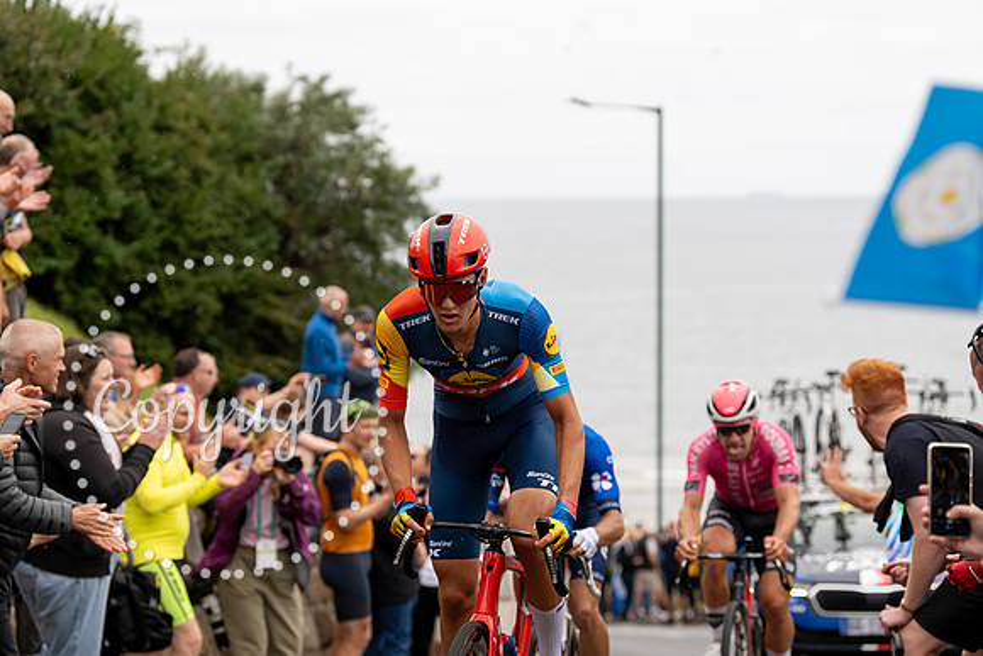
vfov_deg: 15.0
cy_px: 328
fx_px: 2495
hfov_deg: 22.3
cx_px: 492
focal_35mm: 91
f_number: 3.5
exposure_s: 1/1000
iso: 320
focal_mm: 90
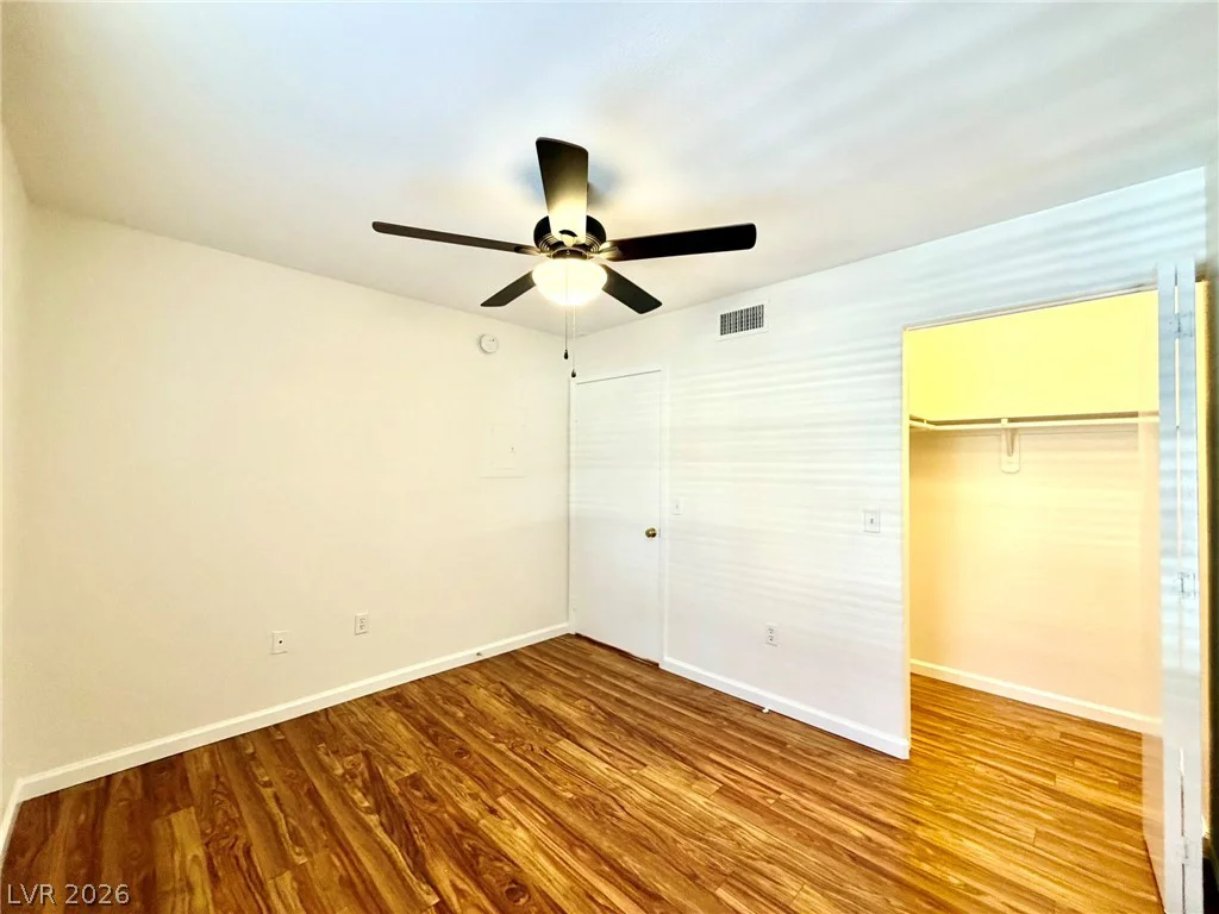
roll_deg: -0.6
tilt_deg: +1.8
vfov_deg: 85.7
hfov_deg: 102.1
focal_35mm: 14
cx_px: 610
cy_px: 457
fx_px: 493
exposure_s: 1/60
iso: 320
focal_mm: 2.22
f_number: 2.2
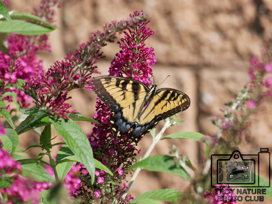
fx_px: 4718
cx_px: 136
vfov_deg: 2.5
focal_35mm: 600
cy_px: 102
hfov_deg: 3.3
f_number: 8
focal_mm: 300
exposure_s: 1/2000
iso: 1600
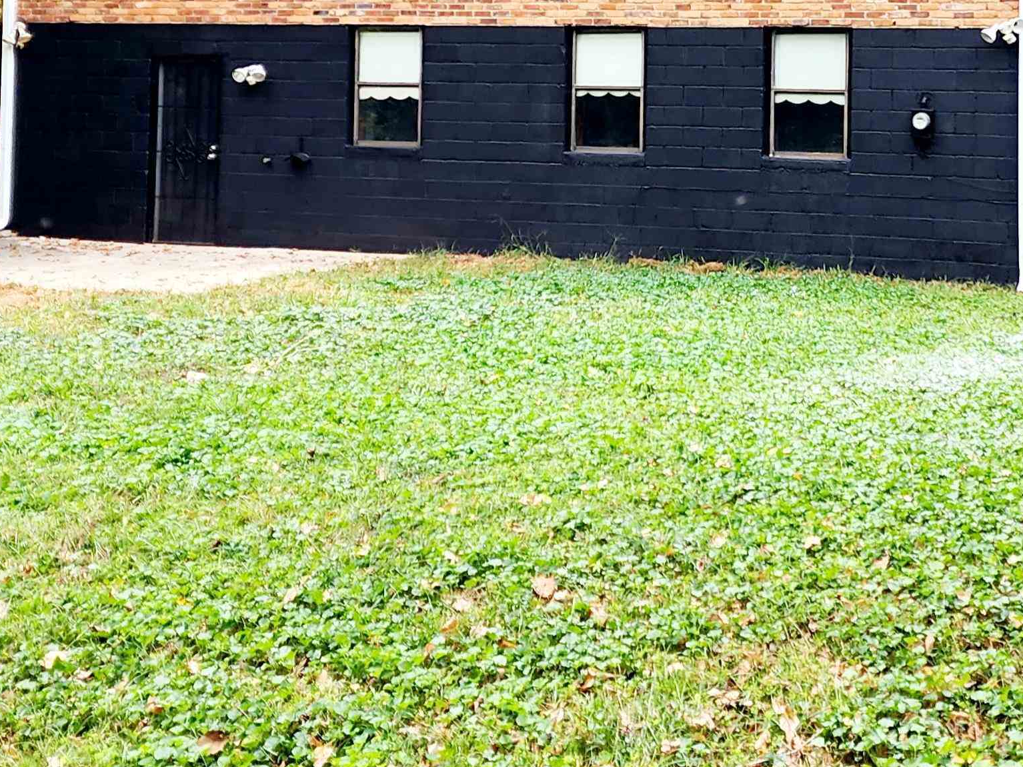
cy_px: 119
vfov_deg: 32.4
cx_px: 905
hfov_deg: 40.8
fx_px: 1271
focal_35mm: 43
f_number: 1.8
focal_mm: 6.4
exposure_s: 1/182
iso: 64
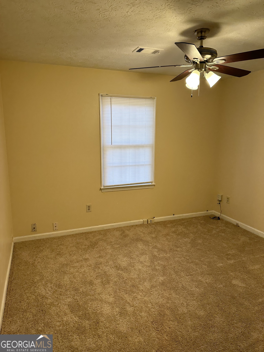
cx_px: 132
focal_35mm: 24
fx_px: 244
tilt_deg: -10.2
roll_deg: -1.1
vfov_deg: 71.6
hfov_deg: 56.8
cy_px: 176
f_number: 1.78
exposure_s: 1/120
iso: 160
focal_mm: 6.86
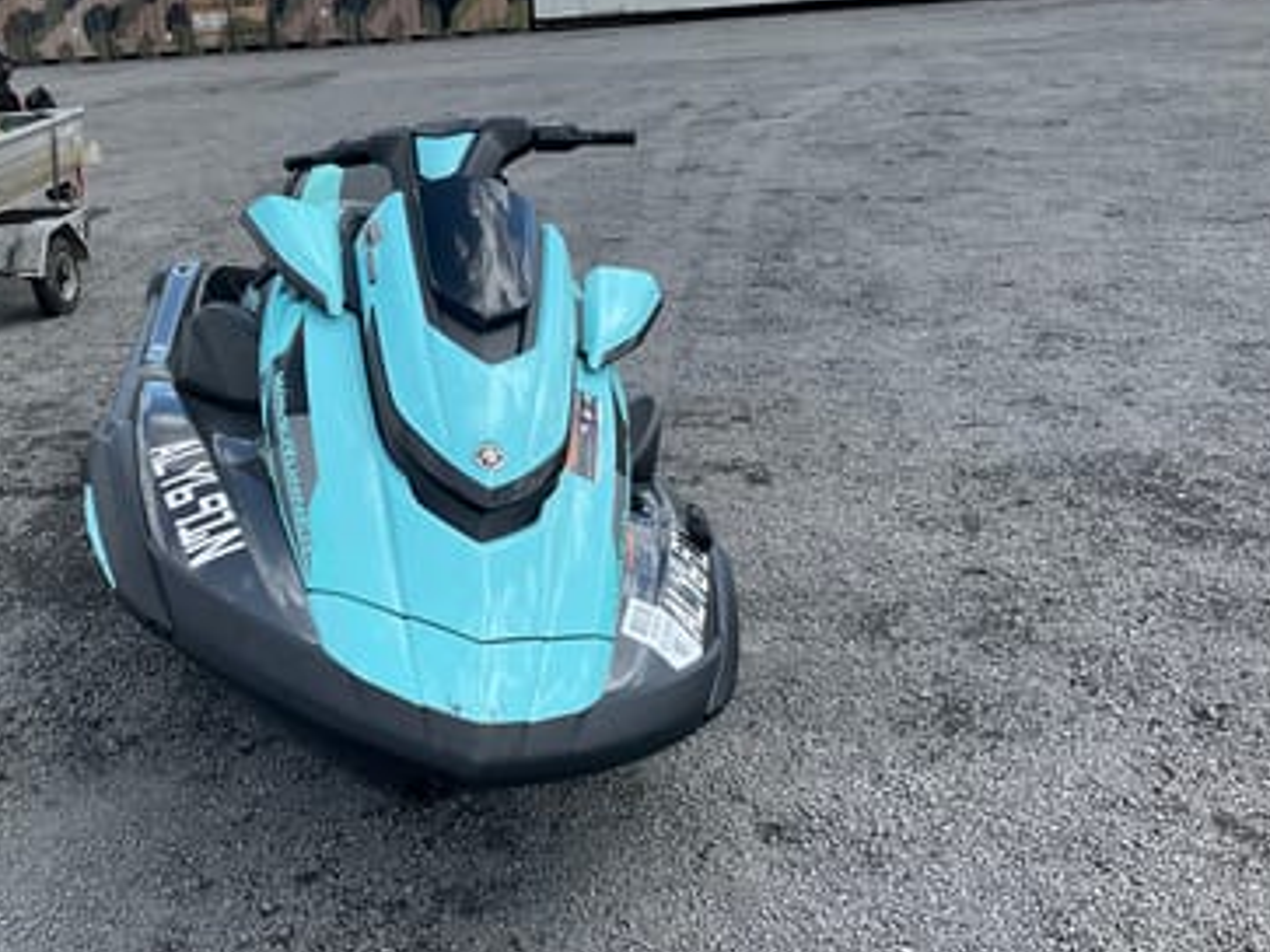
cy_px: 404
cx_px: 458
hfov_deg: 46.3
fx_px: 1467
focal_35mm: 40
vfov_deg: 35.9
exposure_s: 1/1451
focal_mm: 3
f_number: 1.8
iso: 25
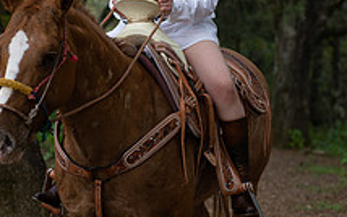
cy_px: 113
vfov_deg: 12.2
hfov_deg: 19.4
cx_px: 139
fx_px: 1012
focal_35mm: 107
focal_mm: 50
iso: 400
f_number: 2.8
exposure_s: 1/1250
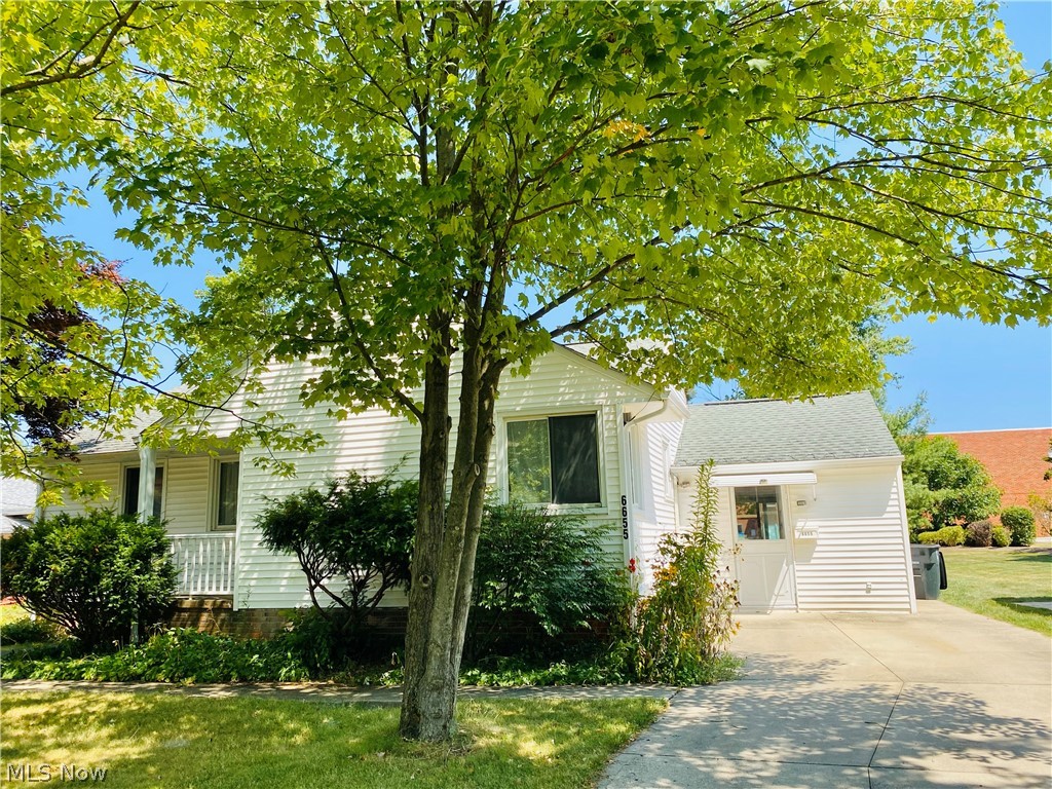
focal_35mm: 26
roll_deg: +2.1
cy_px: 394
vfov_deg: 53.1
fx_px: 790
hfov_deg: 67.3
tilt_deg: +12.2
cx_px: 526
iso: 32
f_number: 1.8
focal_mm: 4.25
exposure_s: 1/890
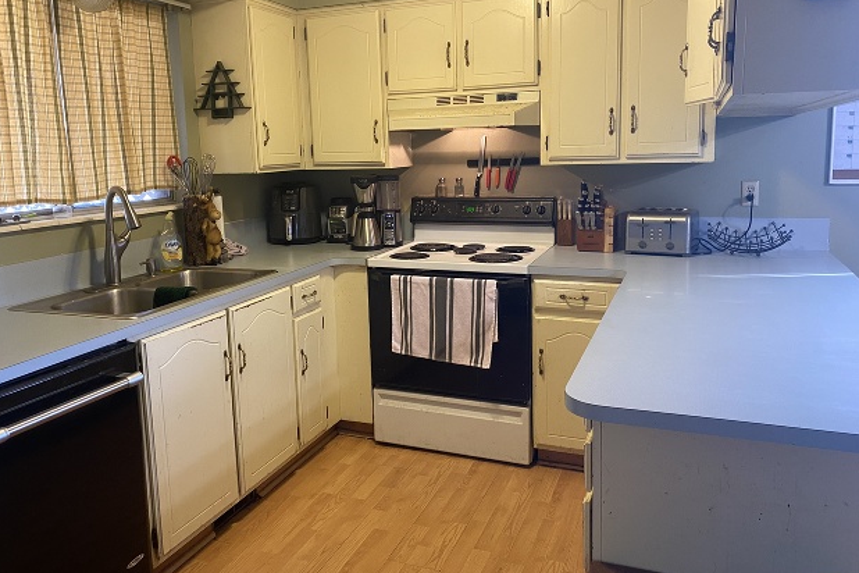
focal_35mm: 28
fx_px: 668
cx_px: 418
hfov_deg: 65.5
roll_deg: +1.1
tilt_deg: -9.2
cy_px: 250
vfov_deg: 46.3
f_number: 1.8
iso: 160
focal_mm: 4.25
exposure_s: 1/60
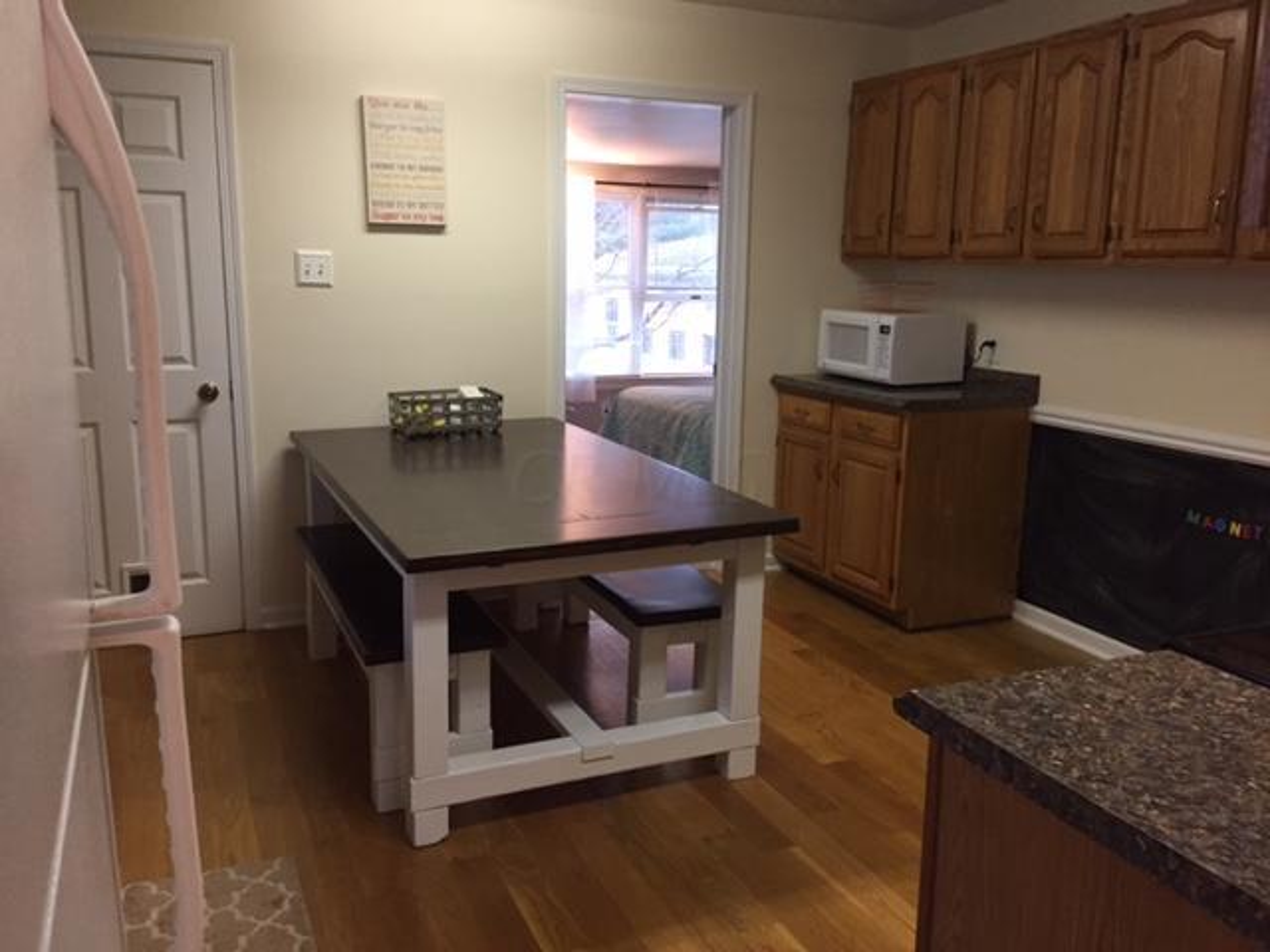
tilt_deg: -11.2
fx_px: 1064
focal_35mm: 29
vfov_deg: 48.2
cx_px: 635
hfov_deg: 61.7
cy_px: 476
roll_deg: -1.0
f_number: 2.2
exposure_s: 1/30
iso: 160
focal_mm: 4.15
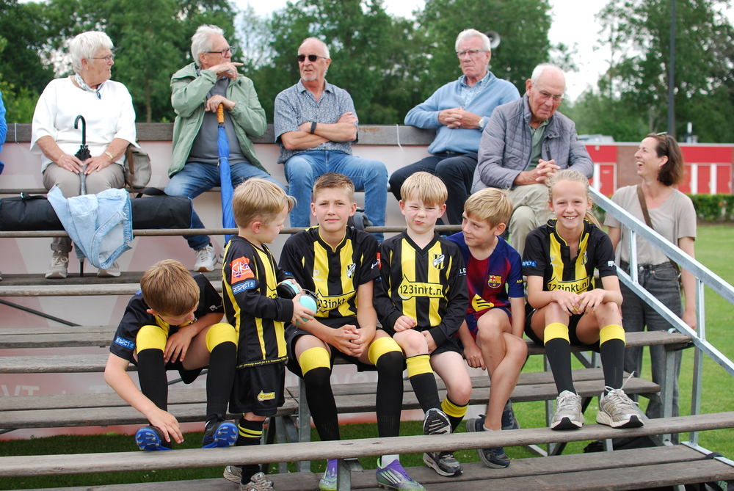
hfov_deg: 37.8
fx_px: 1071
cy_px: 246
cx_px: 367
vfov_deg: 25.8
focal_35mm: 52
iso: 200
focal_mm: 35
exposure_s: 1/800
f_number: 3.2
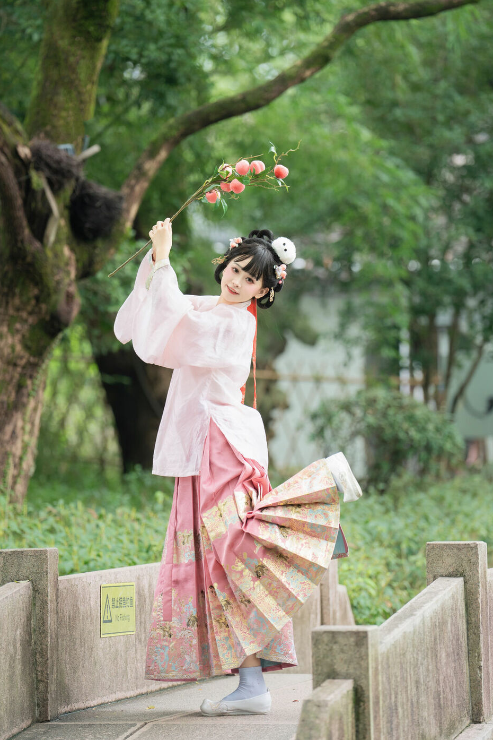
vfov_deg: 11.2
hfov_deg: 7.5
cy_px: 348
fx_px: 3757
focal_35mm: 183
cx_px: 256
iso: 500
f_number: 2.8
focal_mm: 162
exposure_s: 1/160
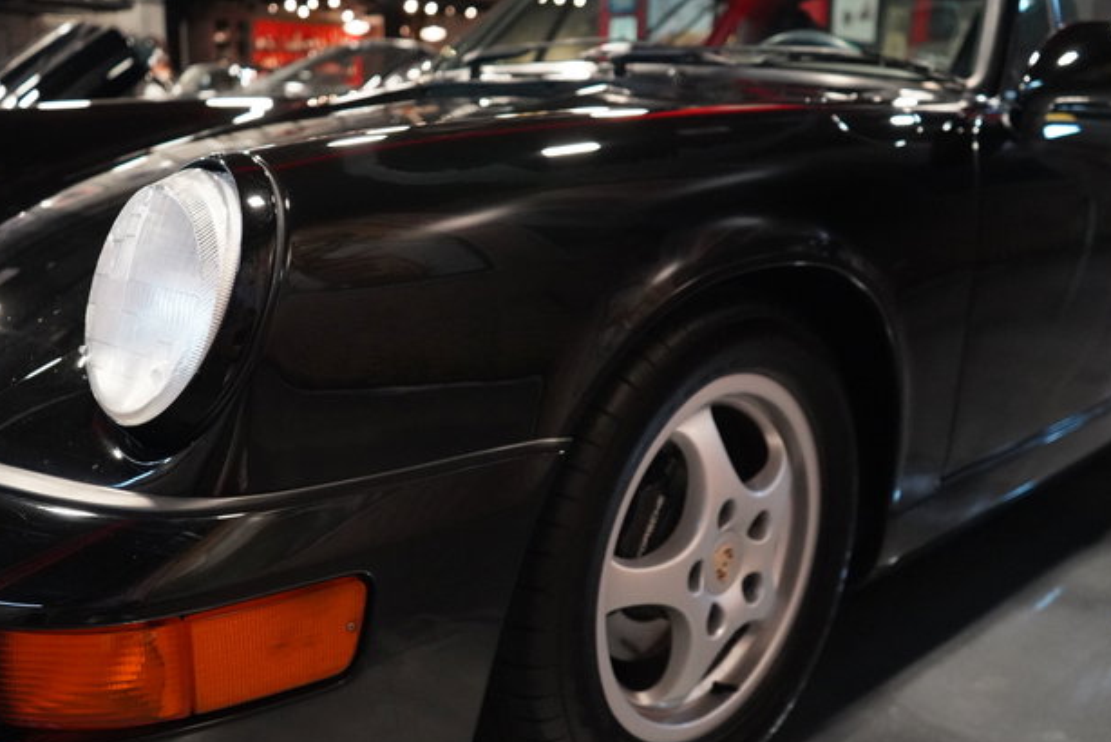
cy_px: 404
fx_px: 1081
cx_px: 497
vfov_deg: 37.9
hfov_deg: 54.3
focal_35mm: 35
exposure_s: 1/80
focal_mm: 28
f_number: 3.5
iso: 12800
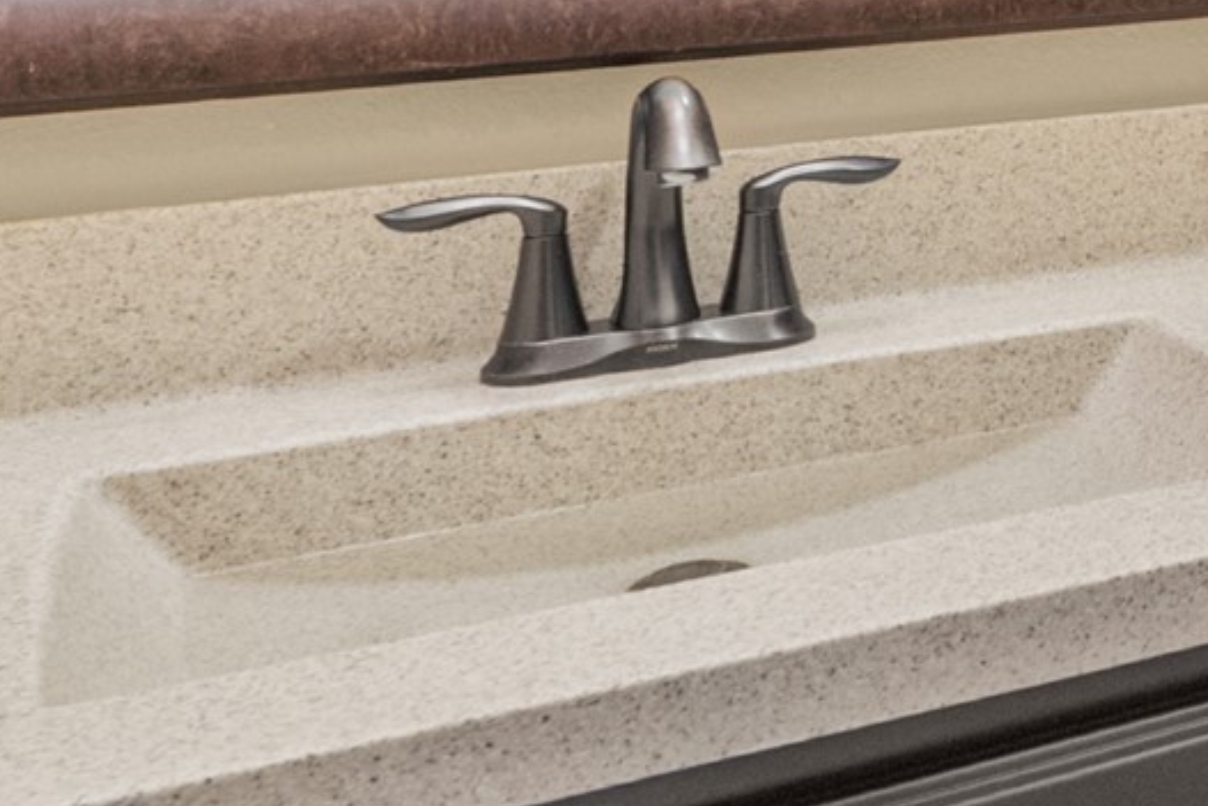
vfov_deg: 19.2
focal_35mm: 66
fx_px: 2215
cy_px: -206
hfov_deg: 22.6
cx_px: 1980
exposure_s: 1/2.5
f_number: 8
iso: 2000
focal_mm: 16
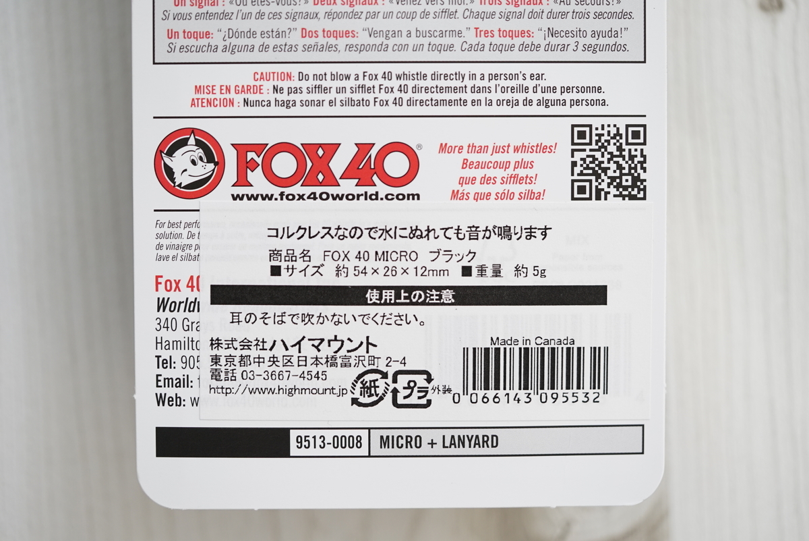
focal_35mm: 90
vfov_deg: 15.2
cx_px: 404
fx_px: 2024
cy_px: 270
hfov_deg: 22.6
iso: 800
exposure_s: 1/100
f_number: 2.8
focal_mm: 90
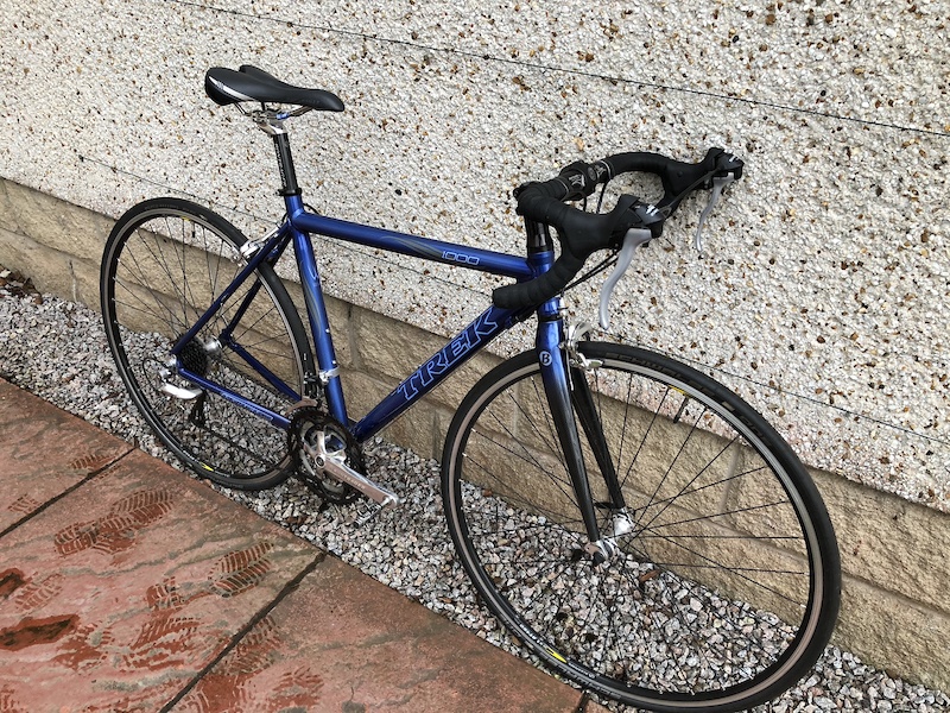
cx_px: 475
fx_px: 768
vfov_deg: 49.7
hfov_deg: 63.4
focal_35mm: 28
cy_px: 356
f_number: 1.8
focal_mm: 3.99
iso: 25
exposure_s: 1/33
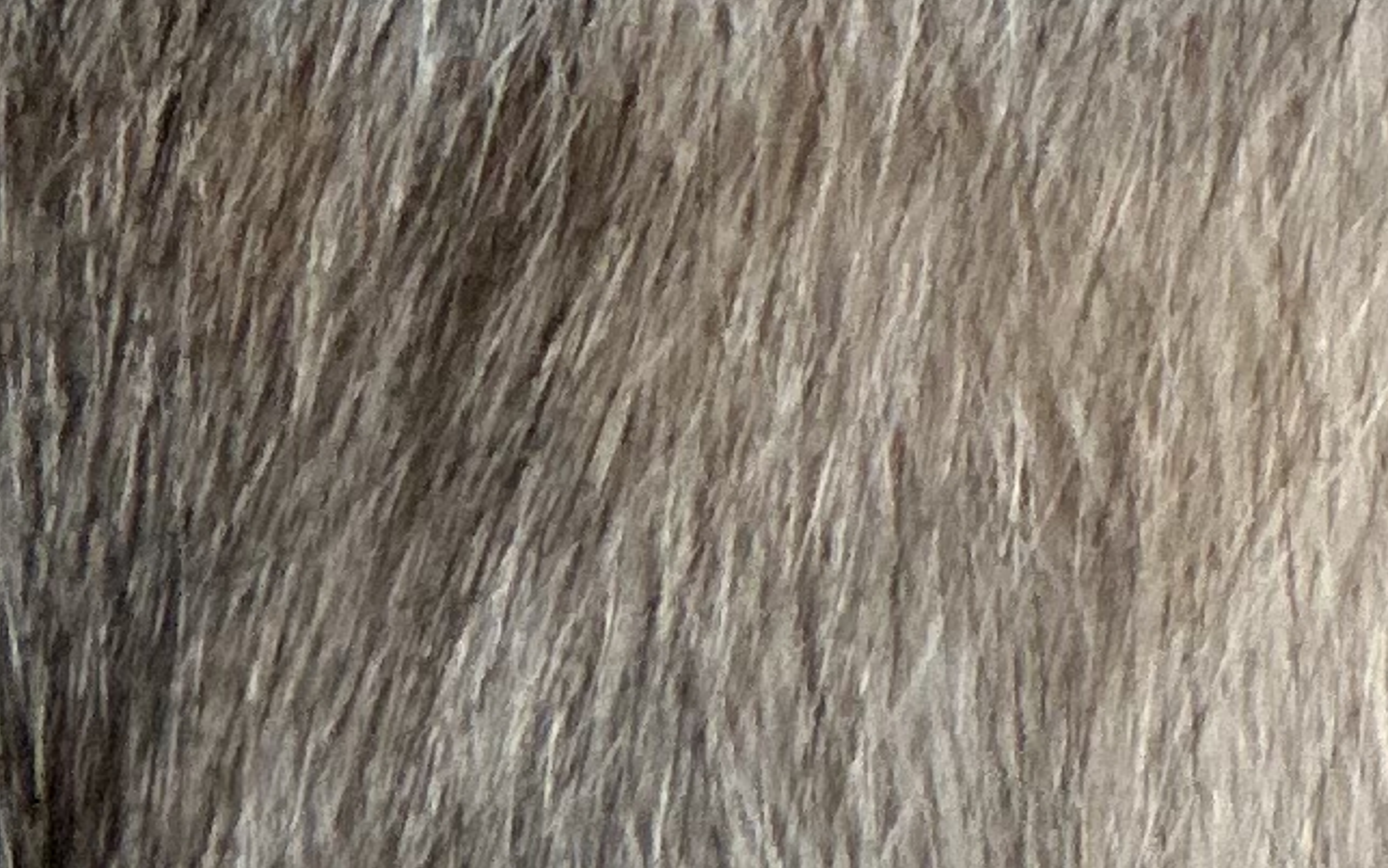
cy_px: -3204
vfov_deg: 2.5
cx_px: 2616
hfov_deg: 4.1
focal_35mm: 512
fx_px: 19369
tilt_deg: -20.2
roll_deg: -0.6
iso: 100
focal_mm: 9
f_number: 2.8
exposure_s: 1/97
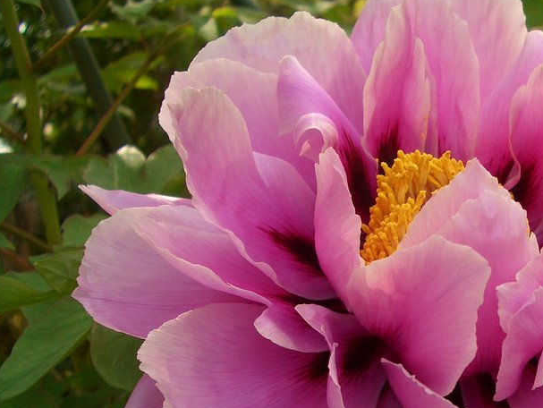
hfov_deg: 31.7
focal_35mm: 59
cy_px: 333
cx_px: 448
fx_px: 926
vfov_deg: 24.4
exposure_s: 1/320
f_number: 2.6
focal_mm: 5.8
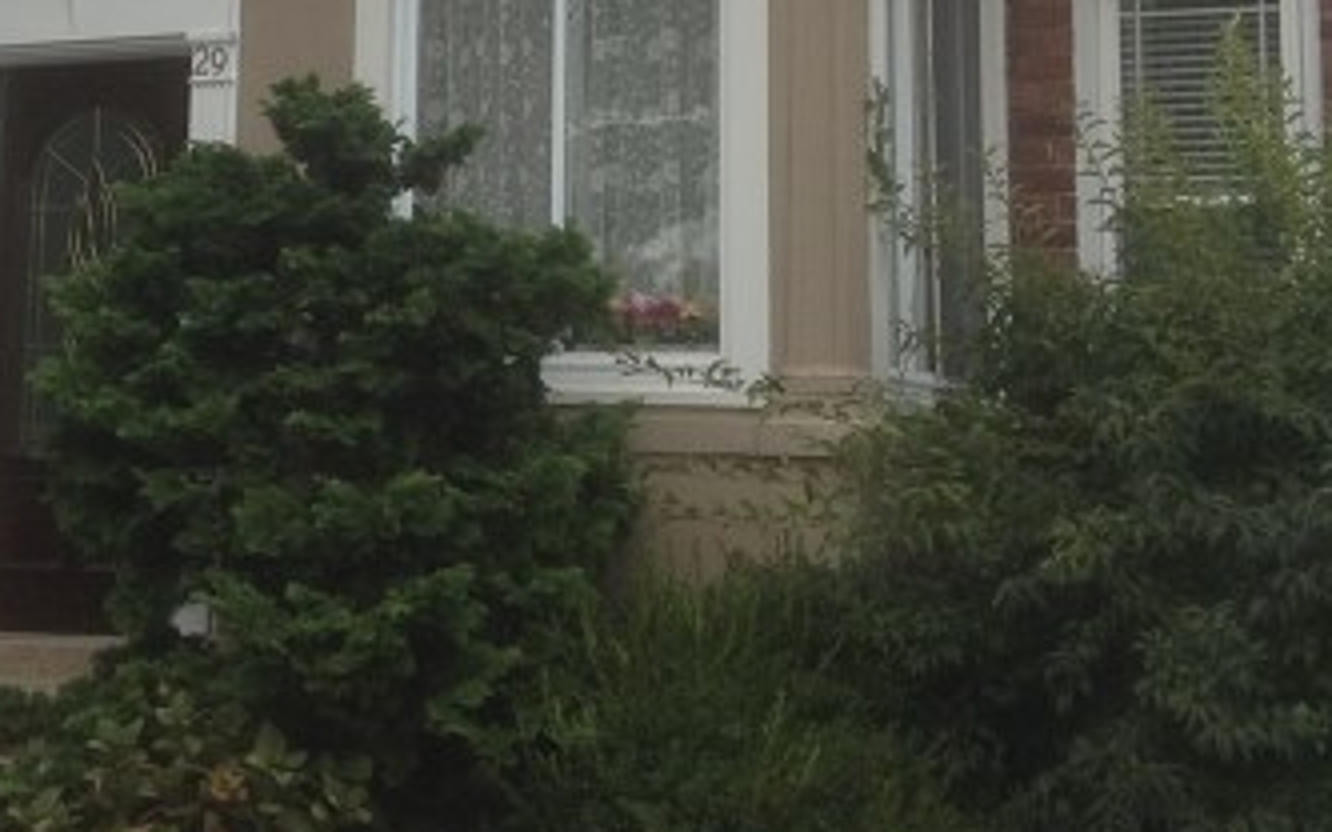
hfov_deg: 24.5
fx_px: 3049
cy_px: -30
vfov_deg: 15.2
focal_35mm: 84
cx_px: 404
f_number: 2.4
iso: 25
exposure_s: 1/284
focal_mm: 3.3
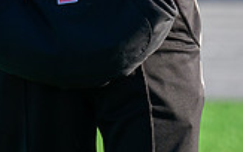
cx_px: -1
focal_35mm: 1346
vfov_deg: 1.0
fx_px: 8917
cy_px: -50
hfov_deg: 1.6
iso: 400
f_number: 4
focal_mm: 200
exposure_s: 1/1600
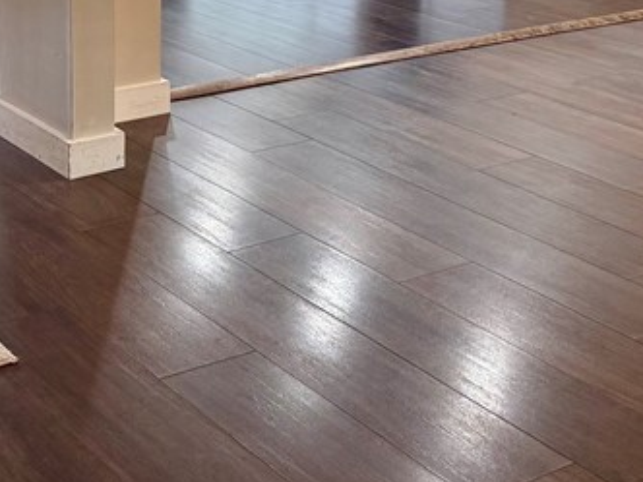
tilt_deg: -10.3
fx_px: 1375
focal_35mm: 74
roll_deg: -0.5
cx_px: 215
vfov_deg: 19.2
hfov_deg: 26.2
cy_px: -35
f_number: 1.78
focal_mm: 6.76
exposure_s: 1/60
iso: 250
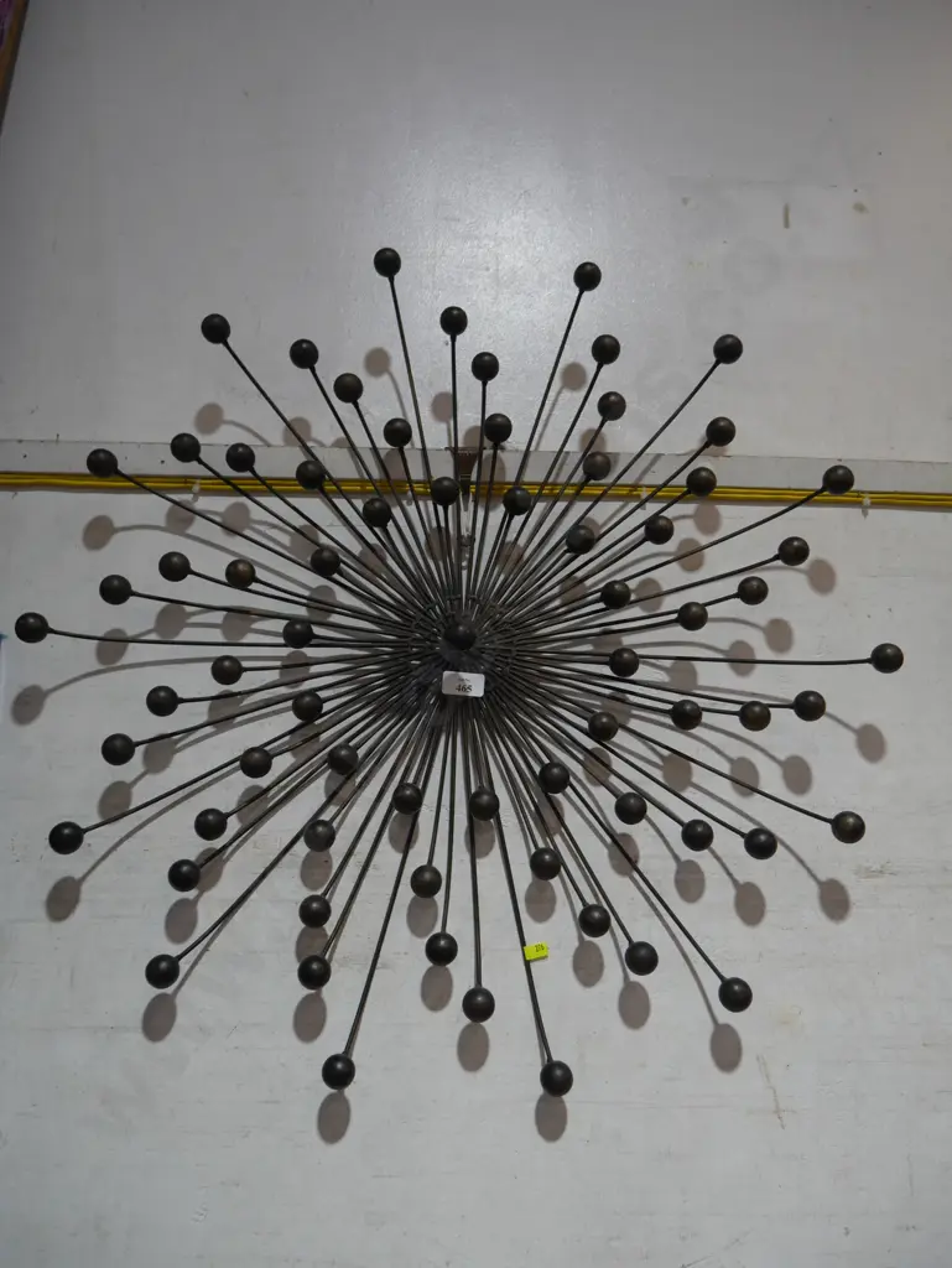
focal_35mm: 30
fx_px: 1099
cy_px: 634
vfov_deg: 59.9
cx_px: 476
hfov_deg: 46.8
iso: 250
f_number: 3.6
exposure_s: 1/60
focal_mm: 15
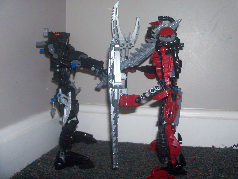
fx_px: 241
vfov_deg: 40.7
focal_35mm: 35
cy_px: 90
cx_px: 119
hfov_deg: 52.6
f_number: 3
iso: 64
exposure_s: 1/30
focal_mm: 6.3
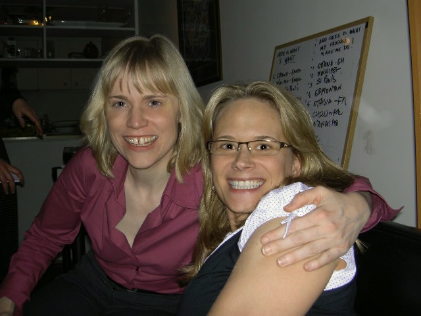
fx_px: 474
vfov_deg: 36.8
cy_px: 158
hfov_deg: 47.9
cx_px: 210
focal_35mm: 39
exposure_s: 1/60
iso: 100
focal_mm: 8
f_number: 2.8
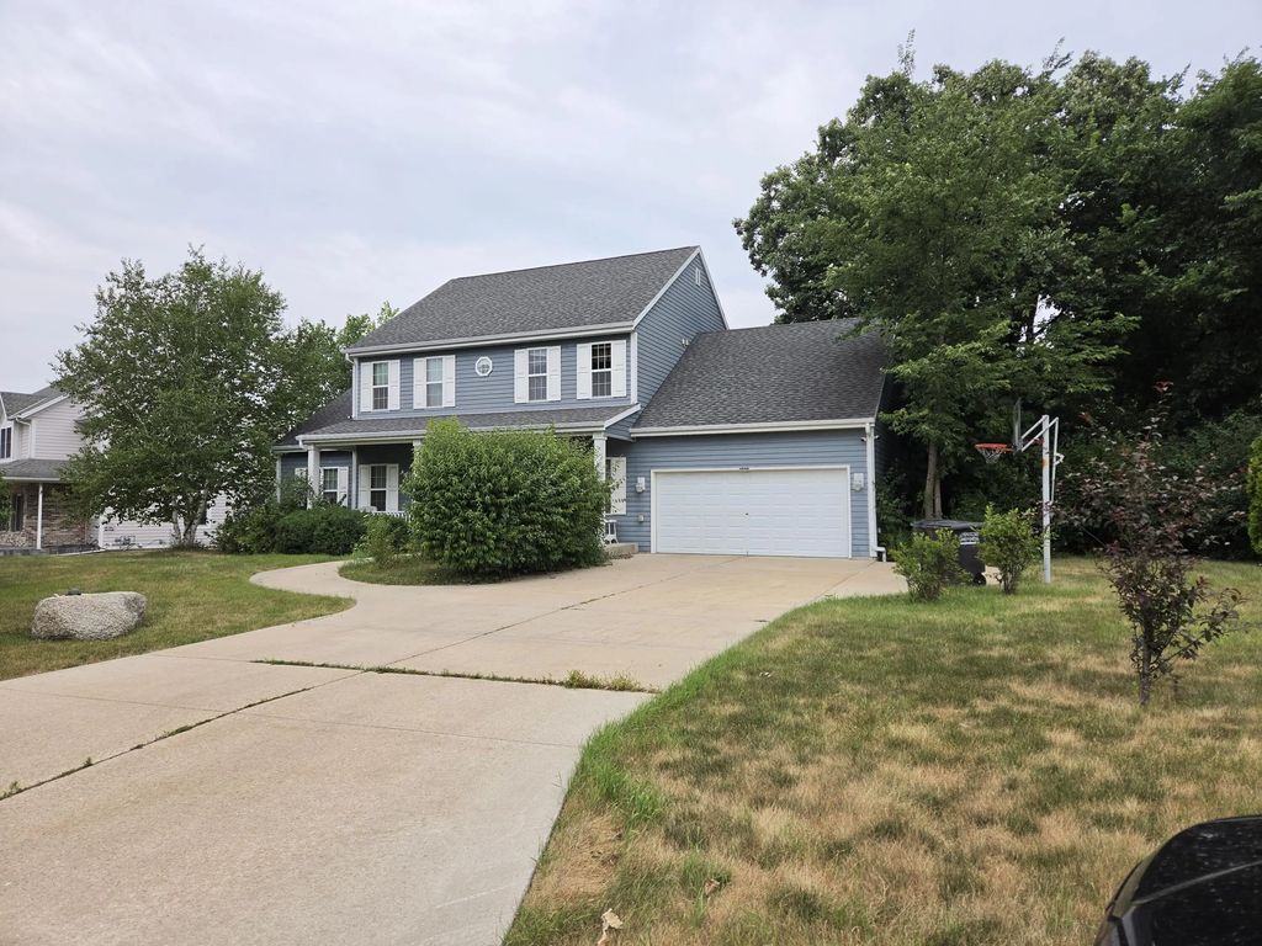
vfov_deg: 58.9
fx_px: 839
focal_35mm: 23
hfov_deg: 73.9
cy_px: 473
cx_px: 631
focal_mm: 5.4
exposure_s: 1/2977
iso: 80
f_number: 1.8
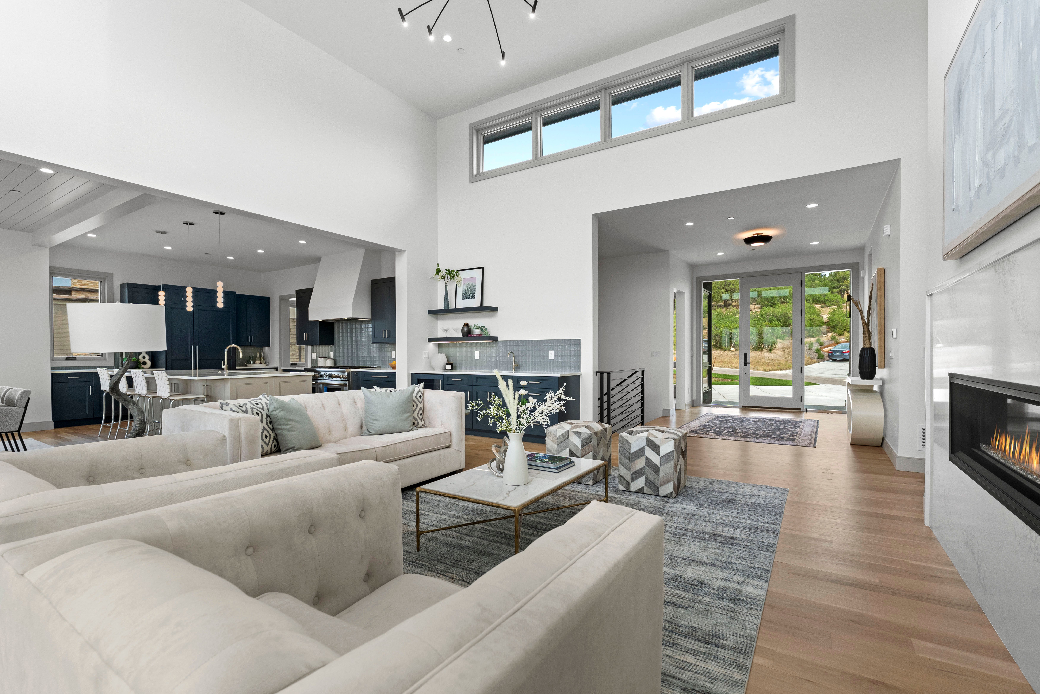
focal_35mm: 16
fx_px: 462
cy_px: 347
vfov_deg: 73.7
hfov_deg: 96.7
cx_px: 520
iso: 640
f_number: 7.1
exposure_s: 1/50
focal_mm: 16
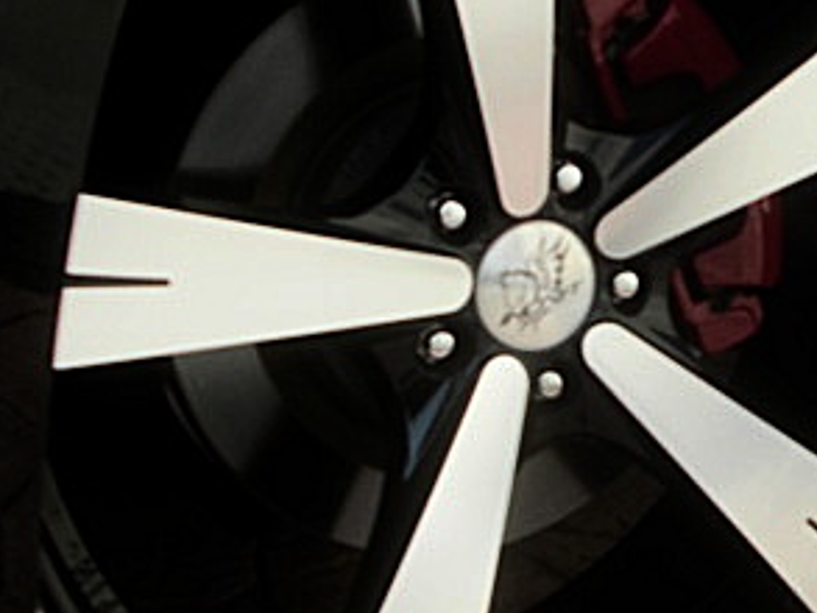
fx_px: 2219
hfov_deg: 20.3
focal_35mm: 94
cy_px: 284
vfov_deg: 15.7
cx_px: 770
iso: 50
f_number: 3.1
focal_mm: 7.6
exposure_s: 1/400
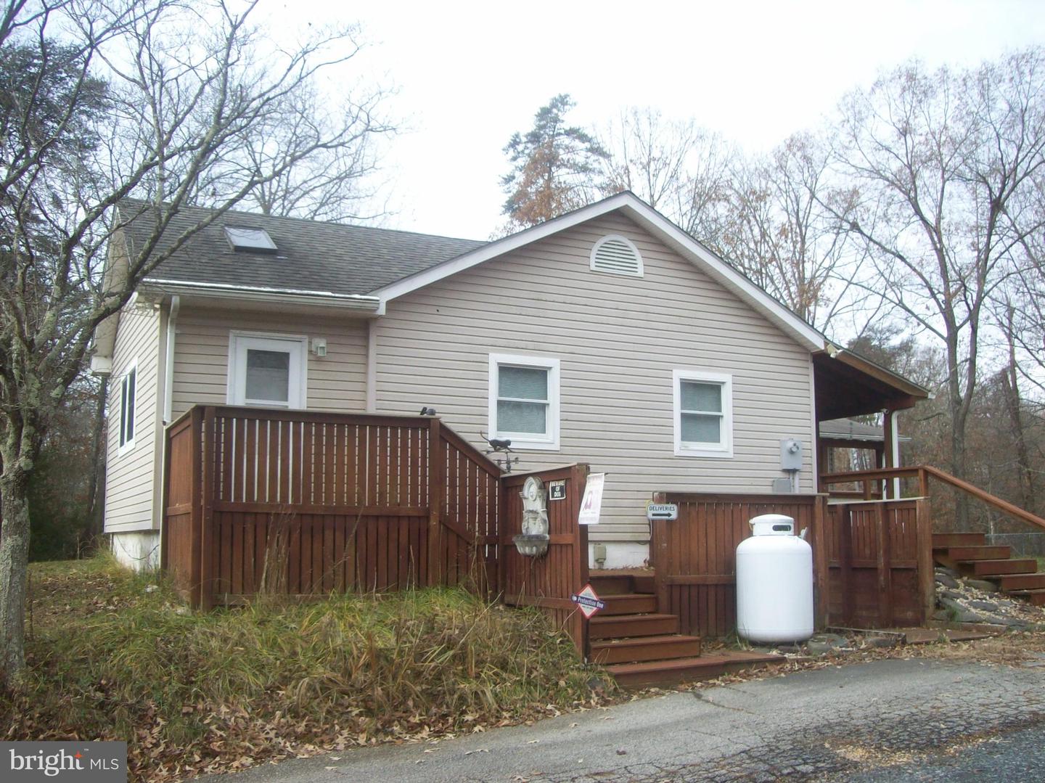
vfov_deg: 39.6
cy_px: 392
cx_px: 522
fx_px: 1086
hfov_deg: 51.4
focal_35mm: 36
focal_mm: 6
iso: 80
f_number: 2.7
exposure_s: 1/144
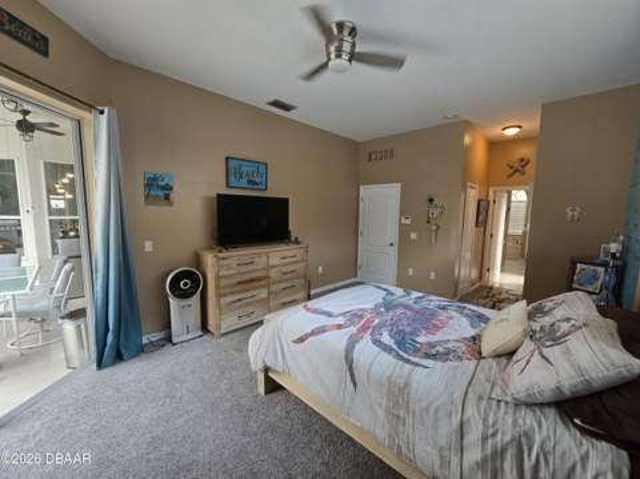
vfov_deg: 89.8
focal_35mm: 13
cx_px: 320
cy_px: 240
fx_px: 240
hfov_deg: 106.2
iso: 160
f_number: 2.2
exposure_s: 1/60
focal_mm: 2.2
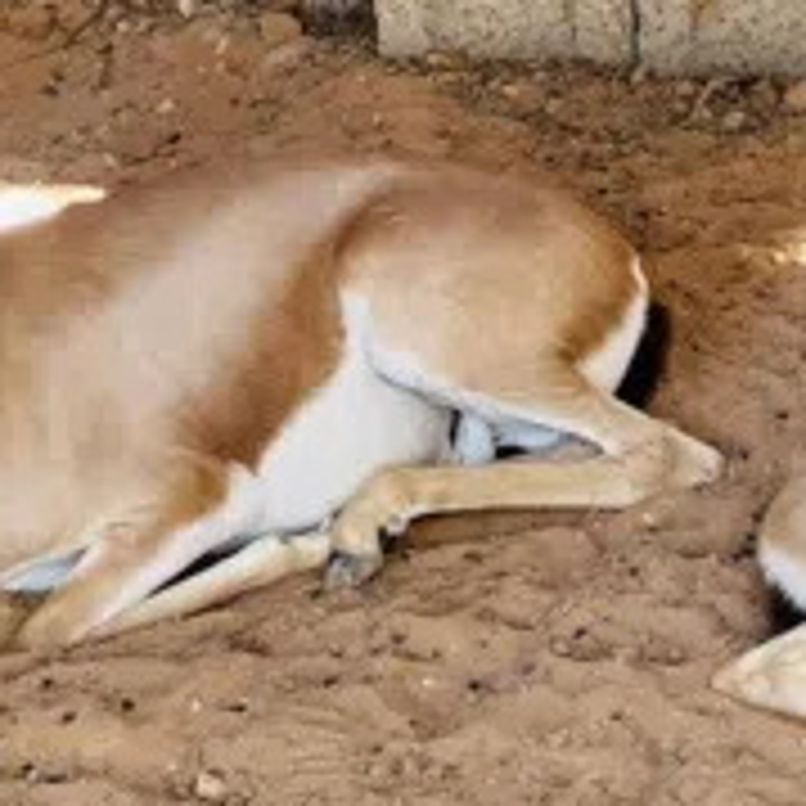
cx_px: 644
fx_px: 6401
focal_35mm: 243
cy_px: 567
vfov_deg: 7.2
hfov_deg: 7.2
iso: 200
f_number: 2.8
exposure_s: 1/121
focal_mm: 9
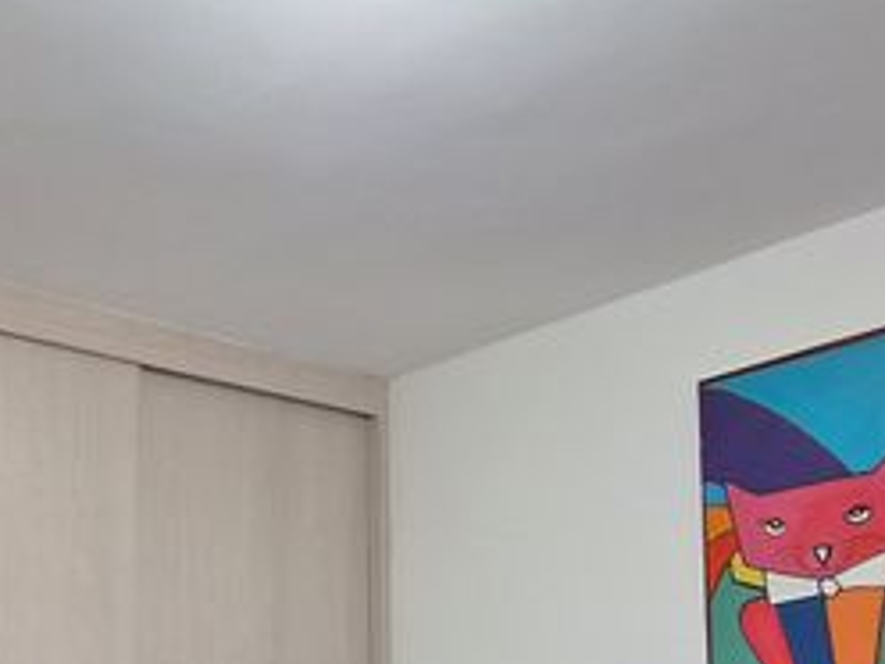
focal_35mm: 35
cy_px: 639
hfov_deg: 51.2
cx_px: 262
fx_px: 895
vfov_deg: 37.1
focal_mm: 1.74
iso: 200
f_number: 2.2
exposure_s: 1/24
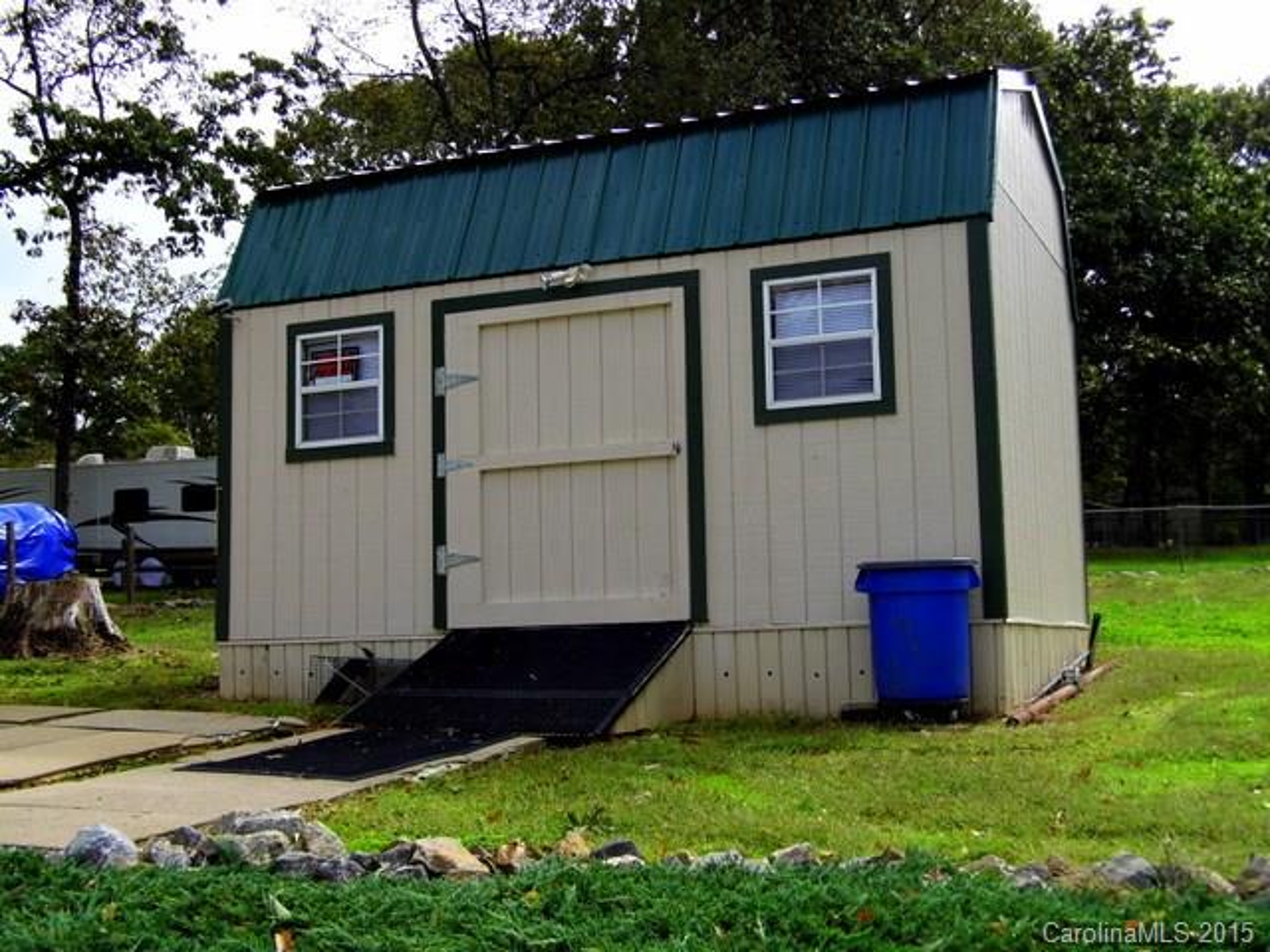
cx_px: 635
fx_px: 1578
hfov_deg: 43.9
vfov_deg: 33.6
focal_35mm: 43
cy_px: 476
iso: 100
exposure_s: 1/608
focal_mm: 7.66
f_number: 3.5
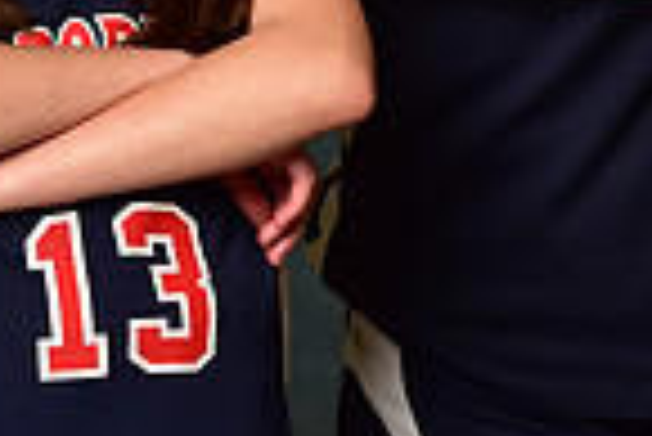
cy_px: -330
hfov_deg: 4.4
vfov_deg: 3.0
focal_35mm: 465
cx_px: 661
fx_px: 8430
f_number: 5
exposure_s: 1/125
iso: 250
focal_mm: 116
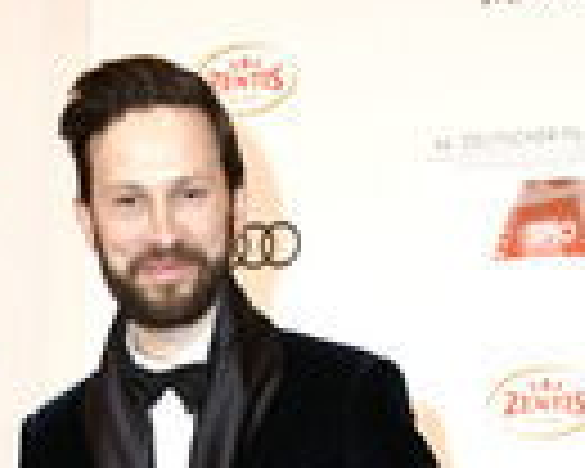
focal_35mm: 127
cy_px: 882
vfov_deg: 11.2
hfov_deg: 15.1
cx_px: 252
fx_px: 2199
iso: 250
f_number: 6.3
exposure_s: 1/160
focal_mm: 44
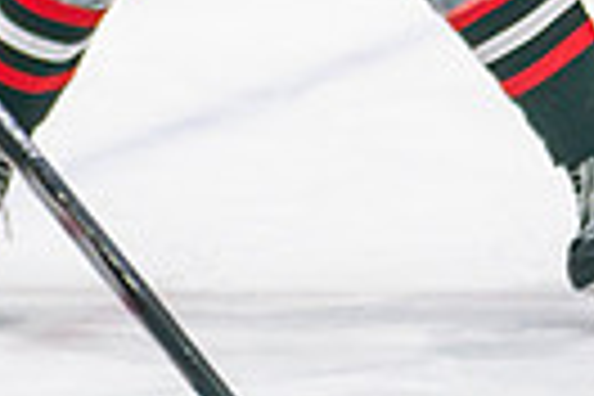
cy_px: -277
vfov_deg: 1.6
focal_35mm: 872
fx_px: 14387
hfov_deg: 2.4
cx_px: 580
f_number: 2.8
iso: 400
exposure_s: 1/640
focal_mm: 120
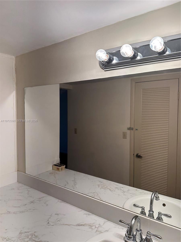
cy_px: 121
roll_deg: +0.6
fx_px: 167
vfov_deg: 71.6
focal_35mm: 24
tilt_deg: -1.4
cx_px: 90
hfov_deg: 56.8
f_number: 1.78
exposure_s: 1/279
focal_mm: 6.86
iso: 80
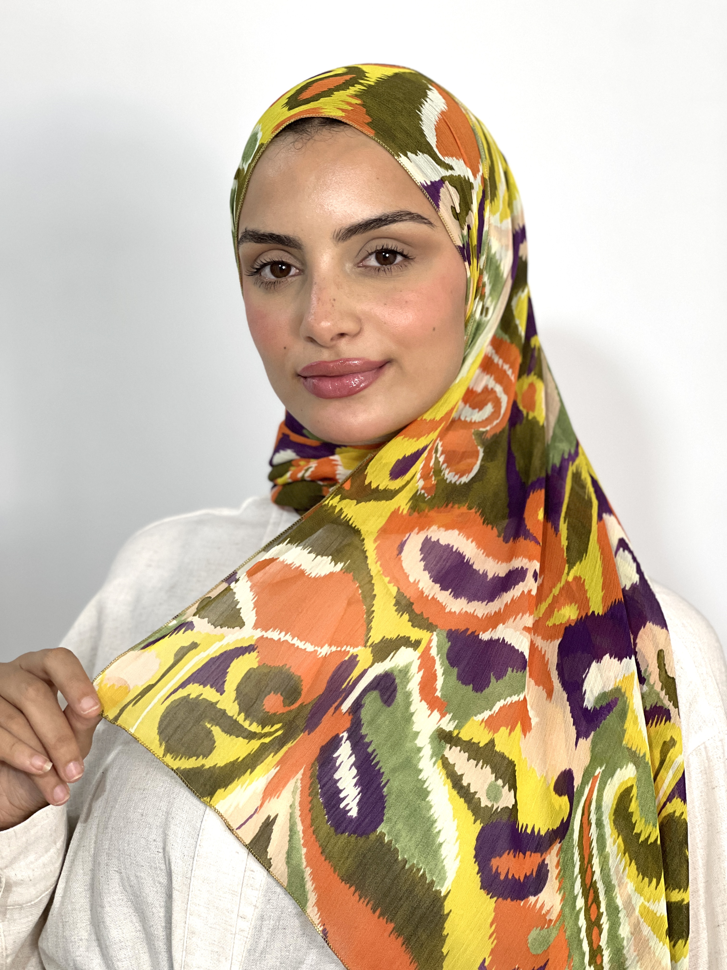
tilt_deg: -1.6
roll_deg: +0.6
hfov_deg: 19.1
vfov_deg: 25.3
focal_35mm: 77
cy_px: 485
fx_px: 2156
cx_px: 364
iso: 200
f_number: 2.8
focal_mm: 9
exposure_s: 1/100
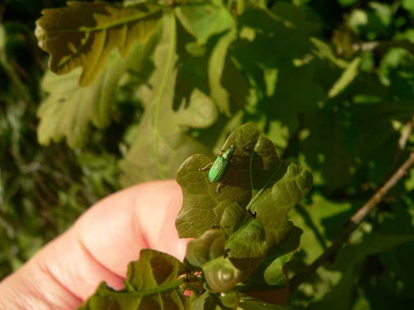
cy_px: 155
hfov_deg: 51.4
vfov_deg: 39.7
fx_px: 431
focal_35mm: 36
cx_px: 207
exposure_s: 1/1000
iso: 100
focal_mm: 6
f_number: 4
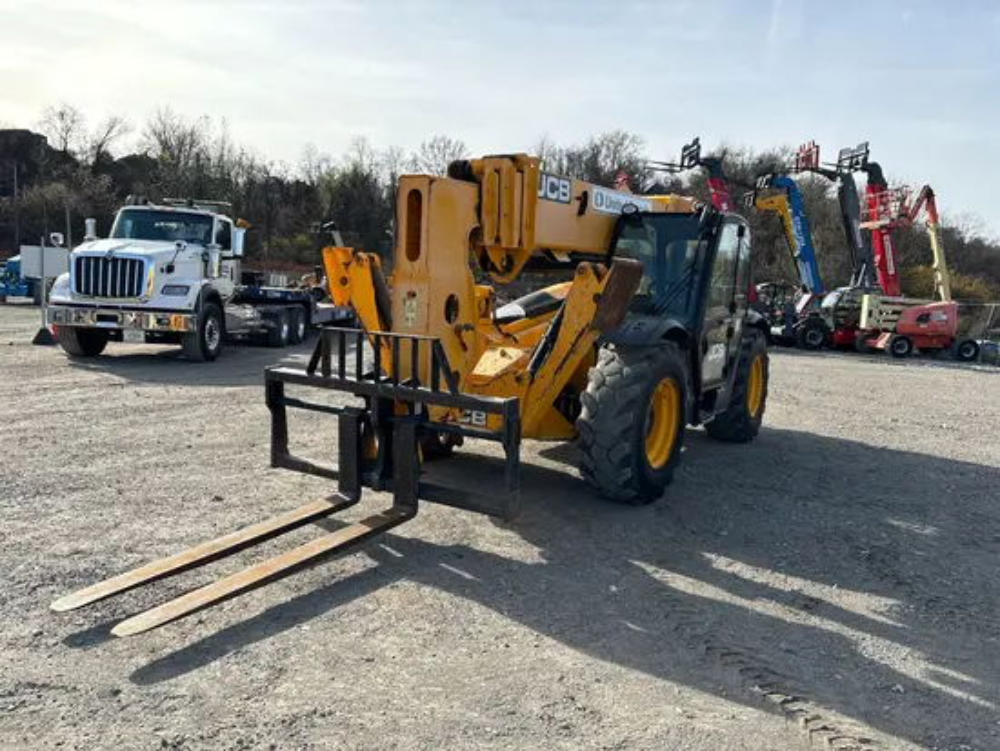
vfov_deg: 53.1
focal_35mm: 26
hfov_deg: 67.3
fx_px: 751
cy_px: 376
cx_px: 500
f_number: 1.6
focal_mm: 5.96
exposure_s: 1/2242
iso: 50
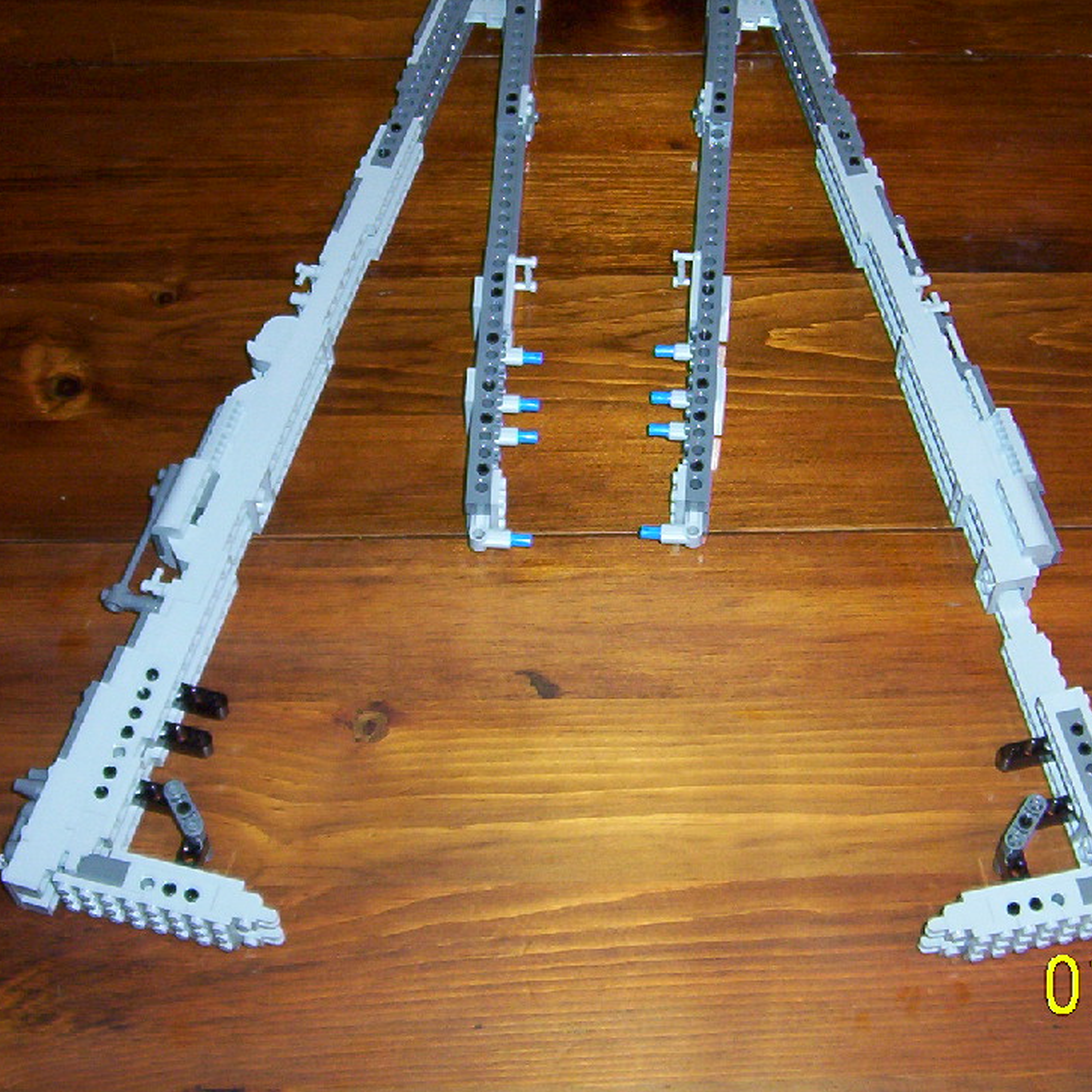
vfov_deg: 32.7
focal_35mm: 52
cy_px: 473
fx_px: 1856
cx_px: 631
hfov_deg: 32.7
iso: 140
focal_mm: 5.54
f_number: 2.76
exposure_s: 1/30
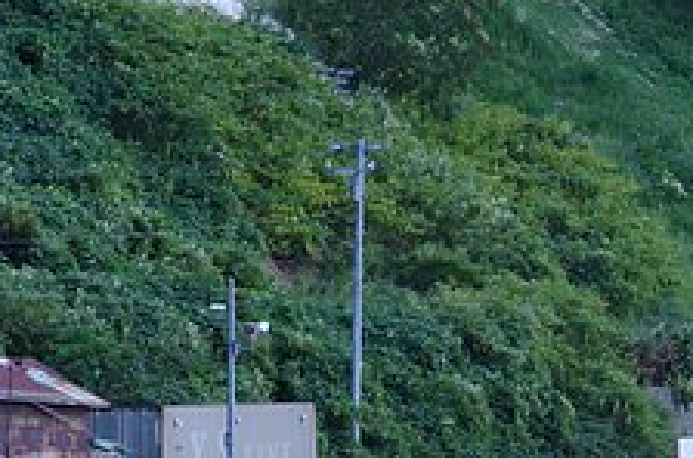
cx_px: 415
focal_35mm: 395
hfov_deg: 5.2
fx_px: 7585
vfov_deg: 3.5
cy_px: 520
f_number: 8
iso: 400
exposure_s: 1/4
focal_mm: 115
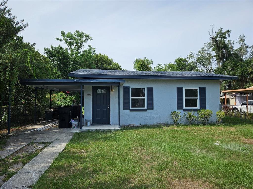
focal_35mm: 23
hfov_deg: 73.9
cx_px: 126
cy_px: 94
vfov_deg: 58.9
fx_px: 168
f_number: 1.8
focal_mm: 5.4
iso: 25
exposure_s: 1/2032
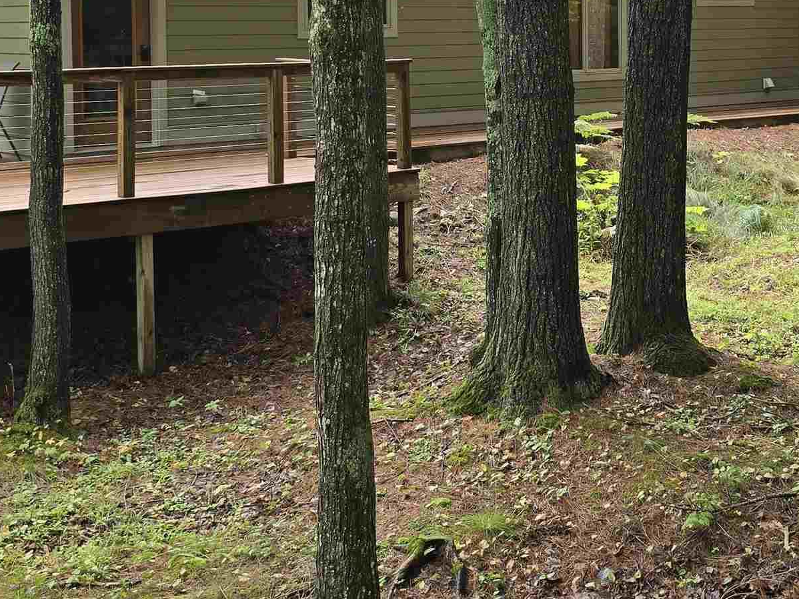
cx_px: 494
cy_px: 66
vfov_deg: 24.2
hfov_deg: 32.6
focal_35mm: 59
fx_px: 1362
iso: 50
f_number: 1.7
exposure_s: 1/180
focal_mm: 6.3
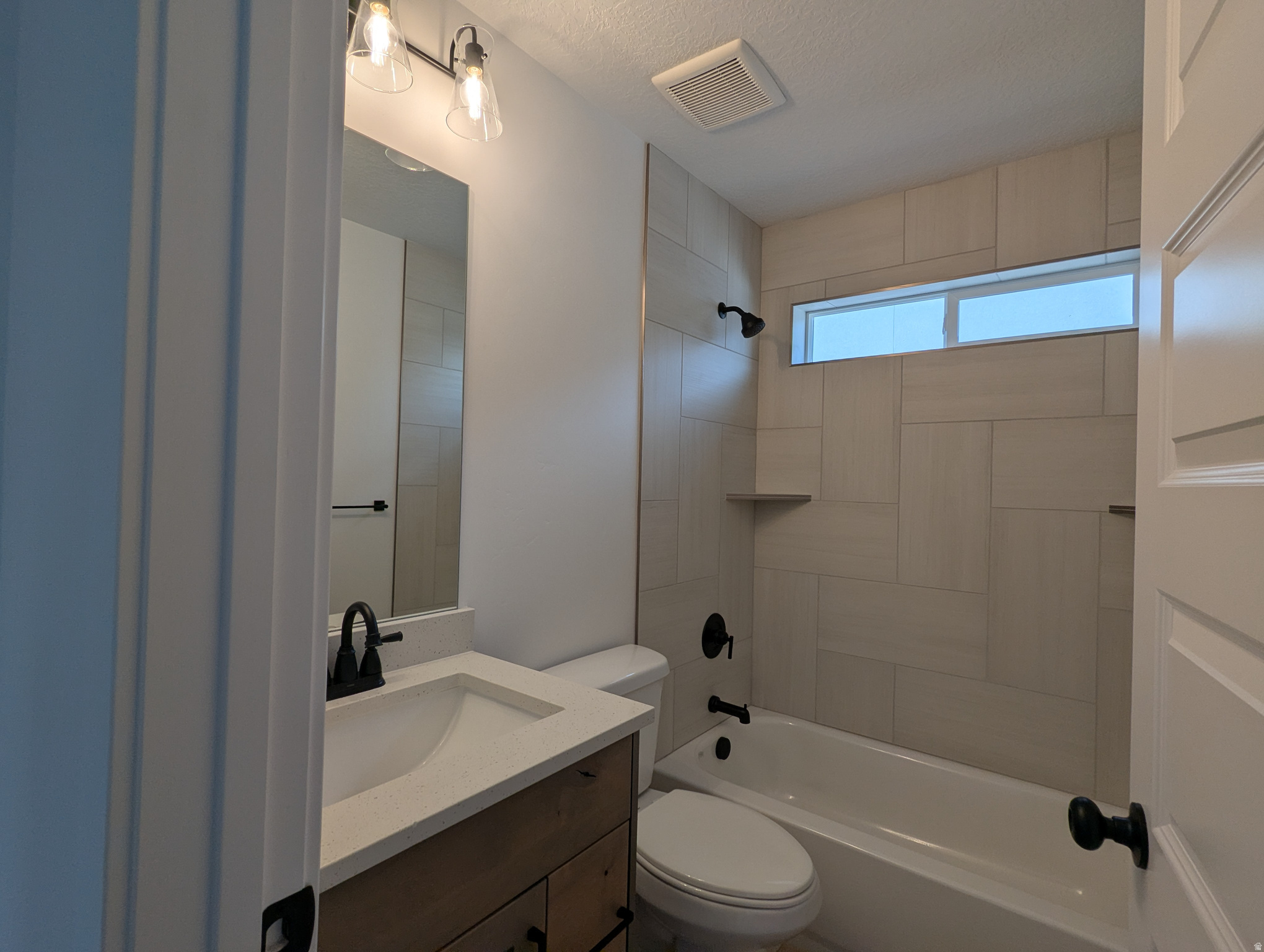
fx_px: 585
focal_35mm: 16
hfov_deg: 94.4
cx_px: 632
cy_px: 476
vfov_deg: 78.2
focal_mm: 2.35
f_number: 2.2
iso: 53
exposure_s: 1/280
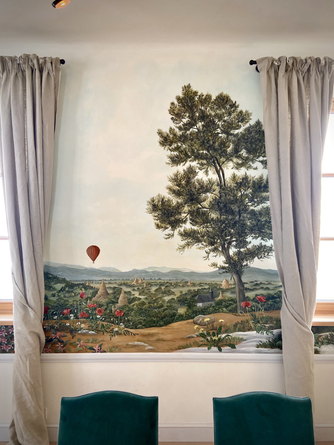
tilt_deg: -0.8
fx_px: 334
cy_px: 222
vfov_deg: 67.3
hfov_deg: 53.1
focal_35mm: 26
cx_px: 167
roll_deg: -1.4
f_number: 1.8
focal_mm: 4.25
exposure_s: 1/121
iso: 64
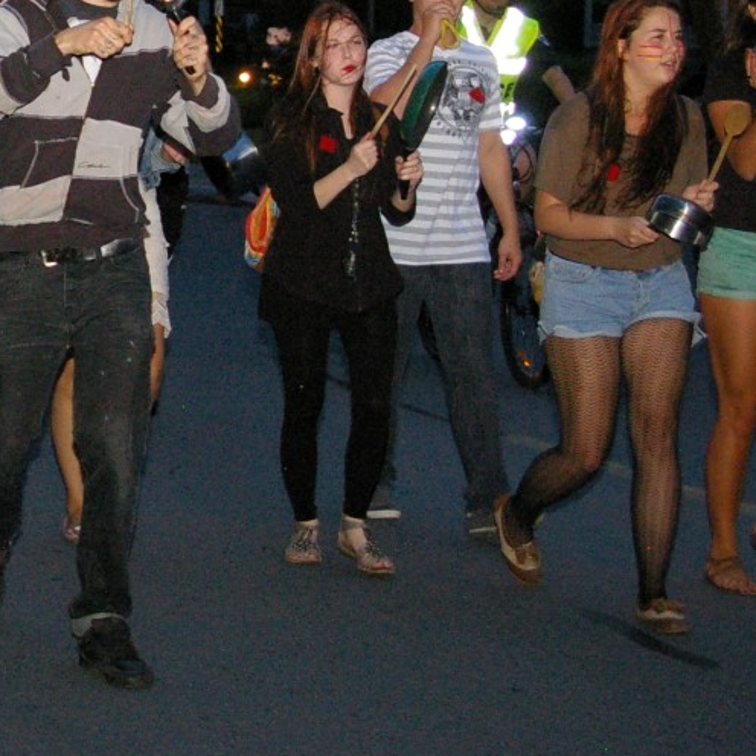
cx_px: -117
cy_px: 125
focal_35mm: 129
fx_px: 3197
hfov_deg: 13.2
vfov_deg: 13.4
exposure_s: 1/60
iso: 1600
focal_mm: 31
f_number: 4
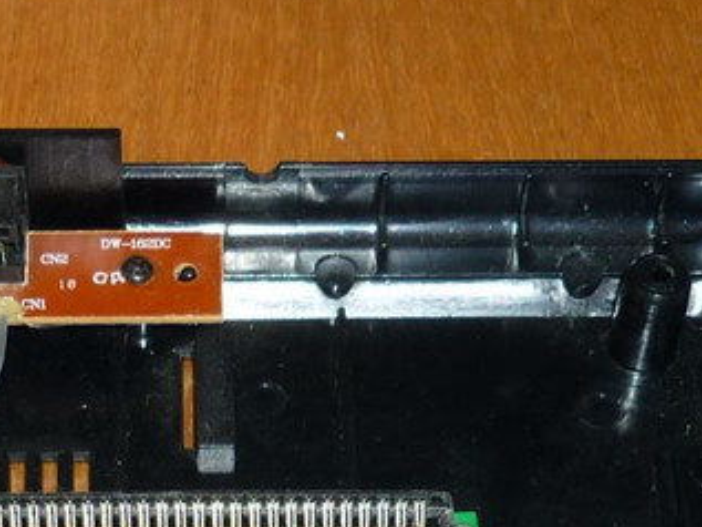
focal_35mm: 111
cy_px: 835
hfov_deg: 17.7
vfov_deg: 12.6
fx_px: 2252
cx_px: 234
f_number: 2.8
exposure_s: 1/30
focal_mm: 5.5
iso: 100
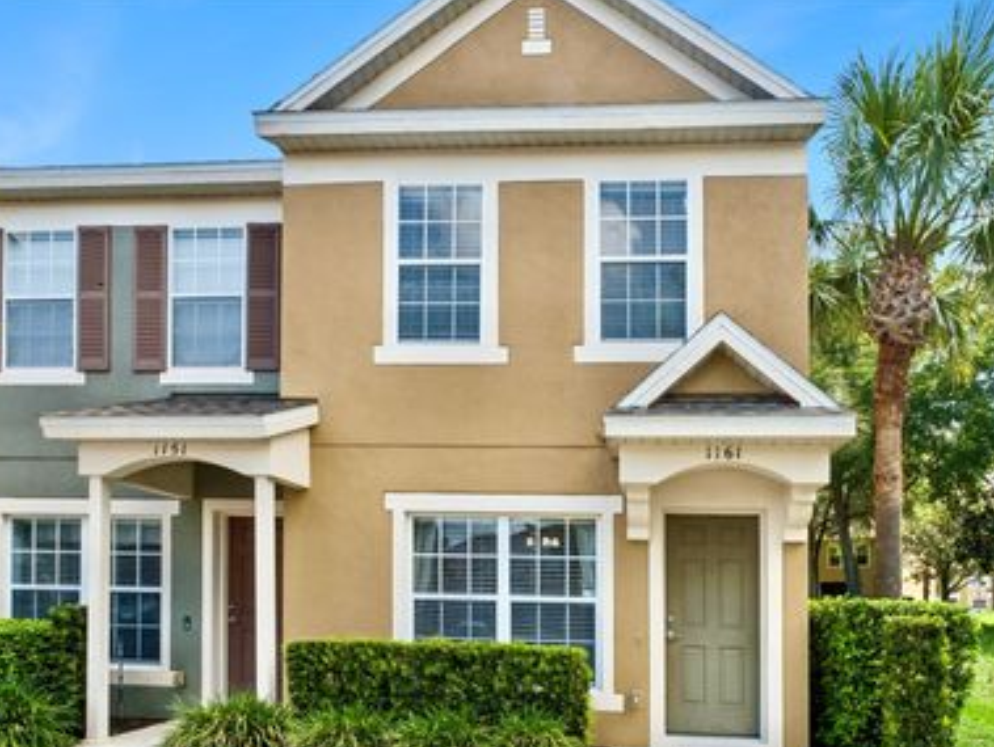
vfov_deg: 68.4
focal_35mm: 19
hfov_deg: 82.7
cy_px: 426
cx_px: 632
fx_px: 546
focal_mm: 10
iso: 125
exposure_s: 1/30
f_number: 16
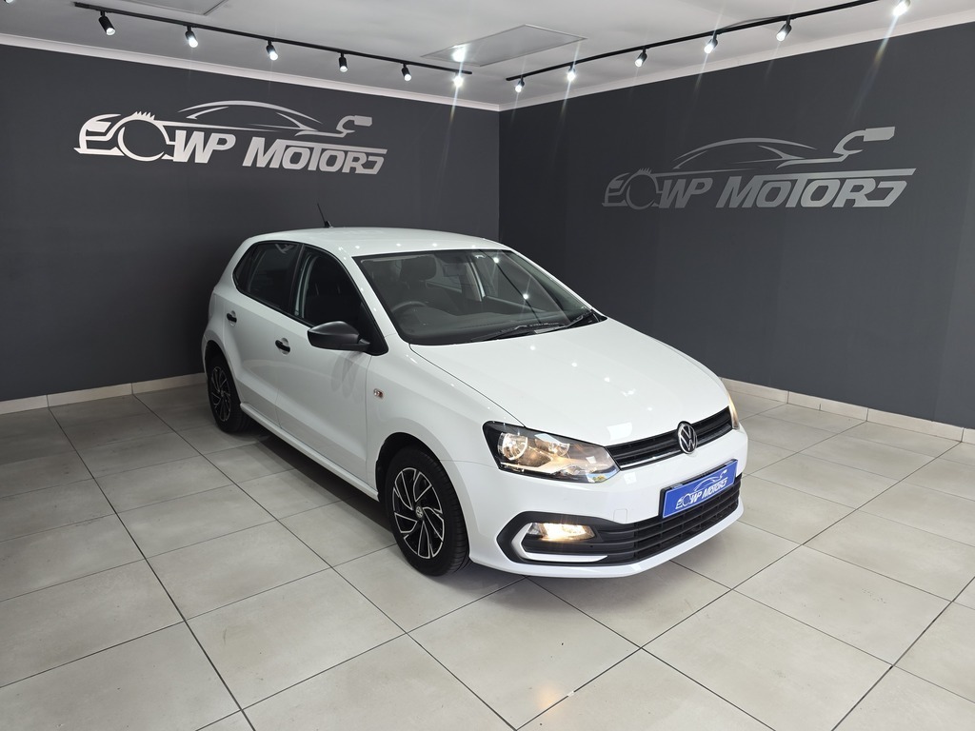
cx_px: 488
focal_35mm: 23
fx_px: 648
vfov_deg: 58.9
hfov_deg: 73.9
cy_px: 366
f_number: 1.7
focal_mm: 6.3
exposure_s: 1/100
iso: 50
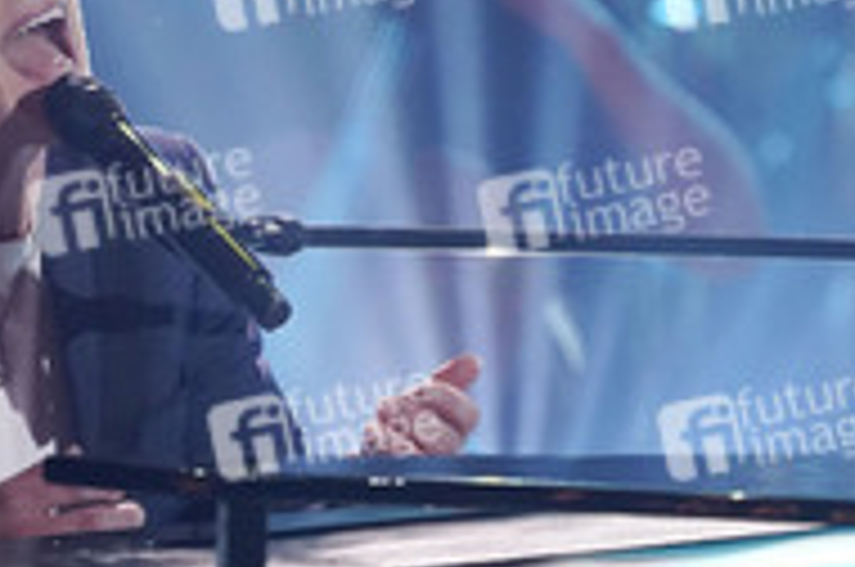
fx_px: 33763
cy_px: 315
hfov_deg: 1.5
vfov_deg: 1.0
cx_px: 205
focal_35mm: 1424
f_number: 6.3
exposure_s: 1/160
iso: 5000
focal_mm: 600
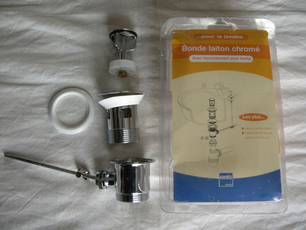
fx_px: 336
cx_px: 153
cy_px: 115
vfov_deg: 37.7
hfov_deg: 49.0
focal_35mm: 38
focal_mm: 8
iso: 100
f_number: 2.8
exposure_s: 1/32.1
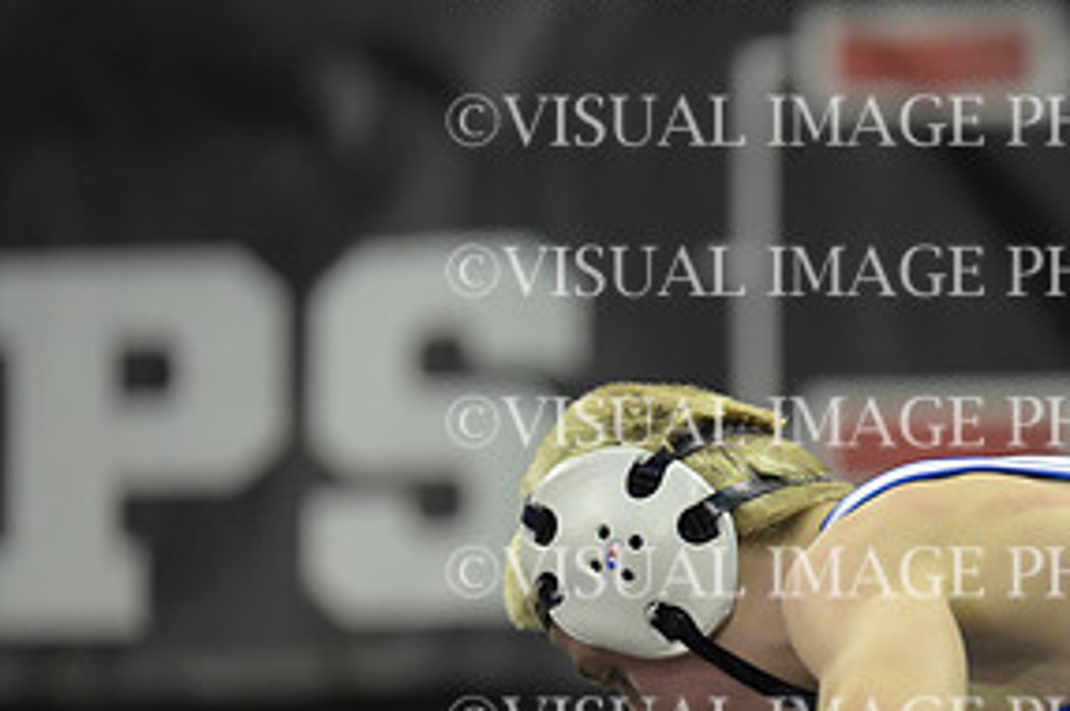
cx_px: 988
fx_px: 8728
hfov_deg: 7.0
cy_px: 647
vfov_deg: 4.7
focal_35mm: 294
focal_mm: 145
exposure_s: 1/1250
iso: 4000
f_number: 2.8
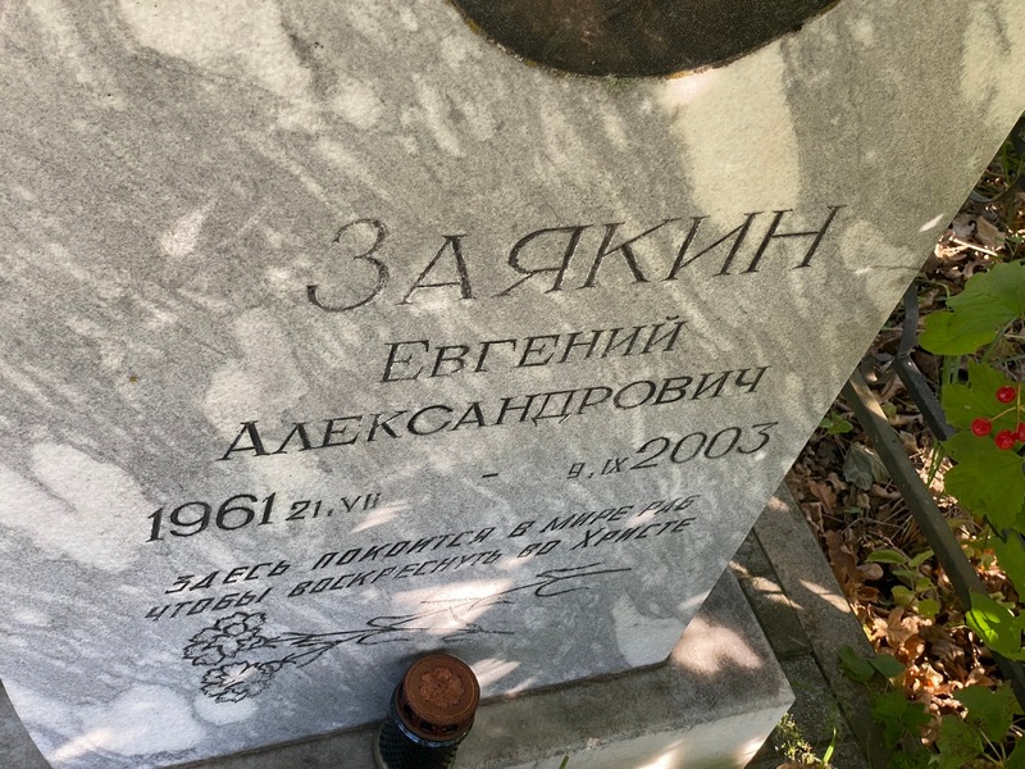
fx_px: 1540
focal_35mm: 52
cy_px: 384
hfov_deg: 36.8
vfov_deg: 28.0
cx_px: 512
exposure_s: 1/121
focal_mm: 6
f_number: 2
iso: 40
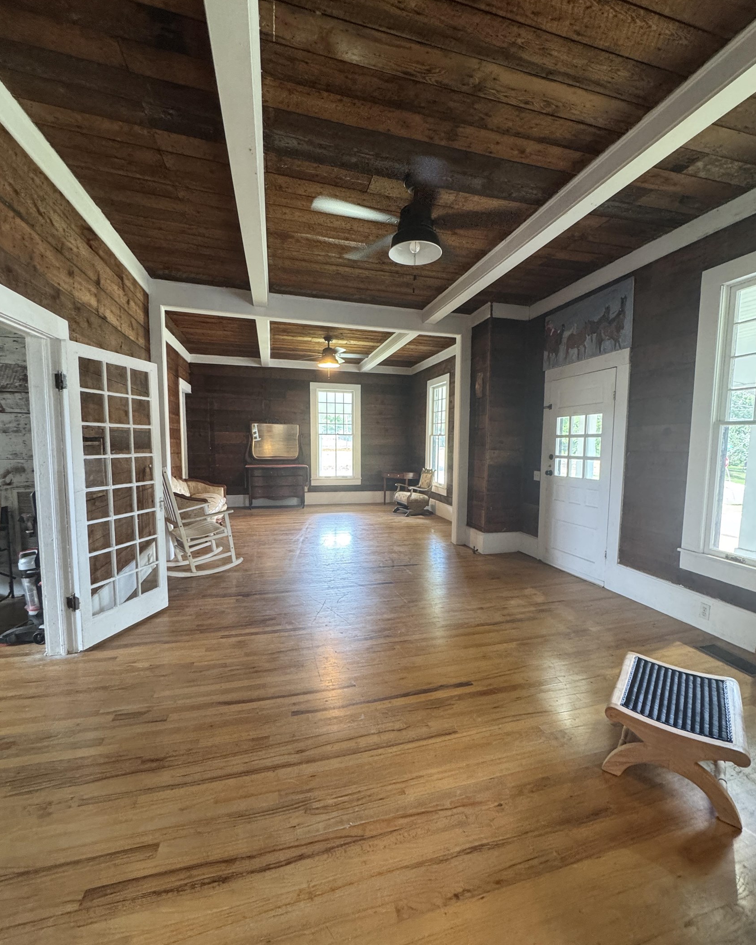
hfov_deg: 84.0
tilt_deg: -6.6
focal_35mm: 15
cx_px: 388
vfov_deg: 96.8
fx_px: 420
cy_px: 484
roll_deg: -0.1
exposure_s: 1/60
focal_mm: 2.22
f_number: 2.2
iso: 320
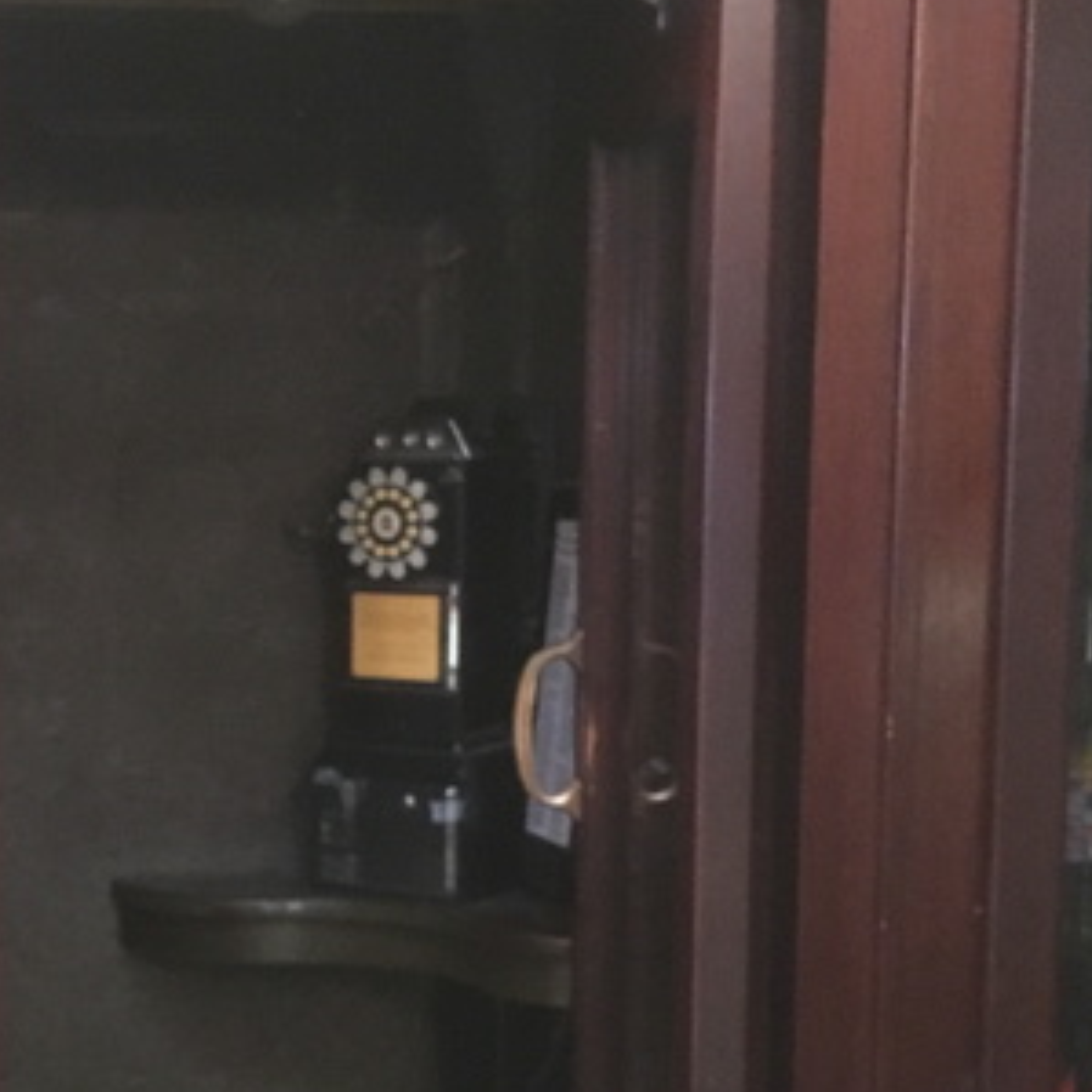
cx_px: 131
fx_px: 2427
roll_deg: +1.0
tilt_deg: -9.1
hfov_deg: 24.7
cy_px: 763
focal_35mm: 68
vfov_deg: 25.2
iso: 500
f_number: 2.2
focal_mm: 4.15
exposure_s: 1/15
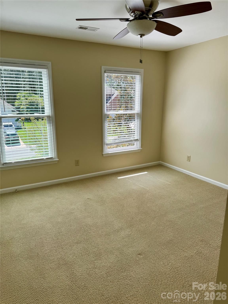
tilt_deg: -13.5
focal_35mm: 24
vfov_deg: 71.6
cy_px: 152
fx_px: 211
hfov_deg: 56.8
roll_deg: +0.4
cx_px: 114
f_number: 1.78
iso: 80
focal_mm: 6.76
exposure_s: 1/539
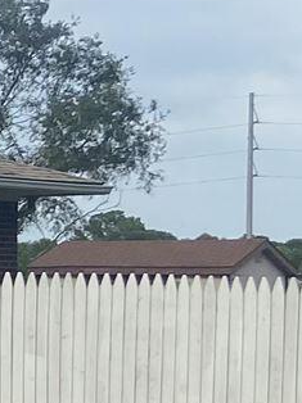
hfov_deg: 7.1
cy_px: 371
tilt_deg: -2.5
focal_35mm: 191
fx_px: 2225
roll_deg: +0.9
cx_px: -528
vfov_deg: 10.3
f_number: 1.8
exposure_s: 1/2625
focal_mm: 4.25
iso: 32
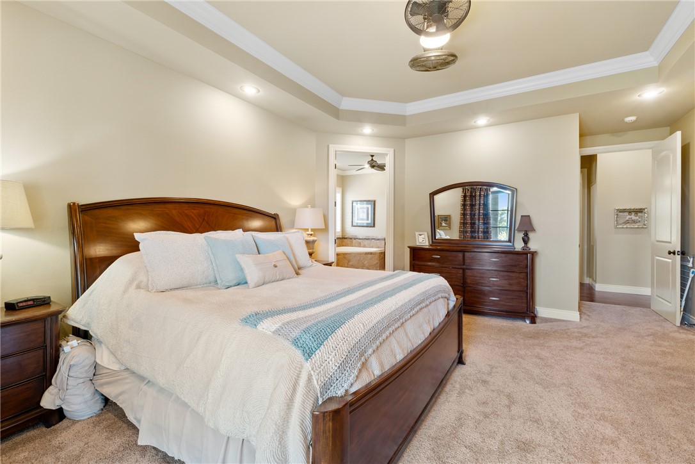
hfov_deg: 100.4
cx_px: 348
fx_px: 290
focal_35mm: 15
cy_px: 232
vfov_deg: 77.3
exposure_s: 1/1.67
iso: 200
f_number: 9
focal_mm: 10
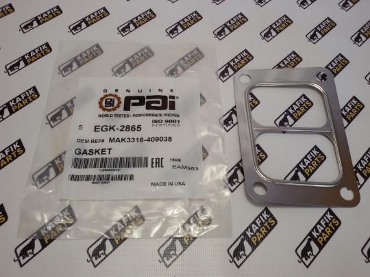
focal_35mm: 31
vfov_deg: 45.4
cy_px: 138
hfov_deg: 58.4
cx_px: 185
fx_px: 331
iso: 50
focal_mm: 2.93
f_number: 2.4
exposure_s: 1/100
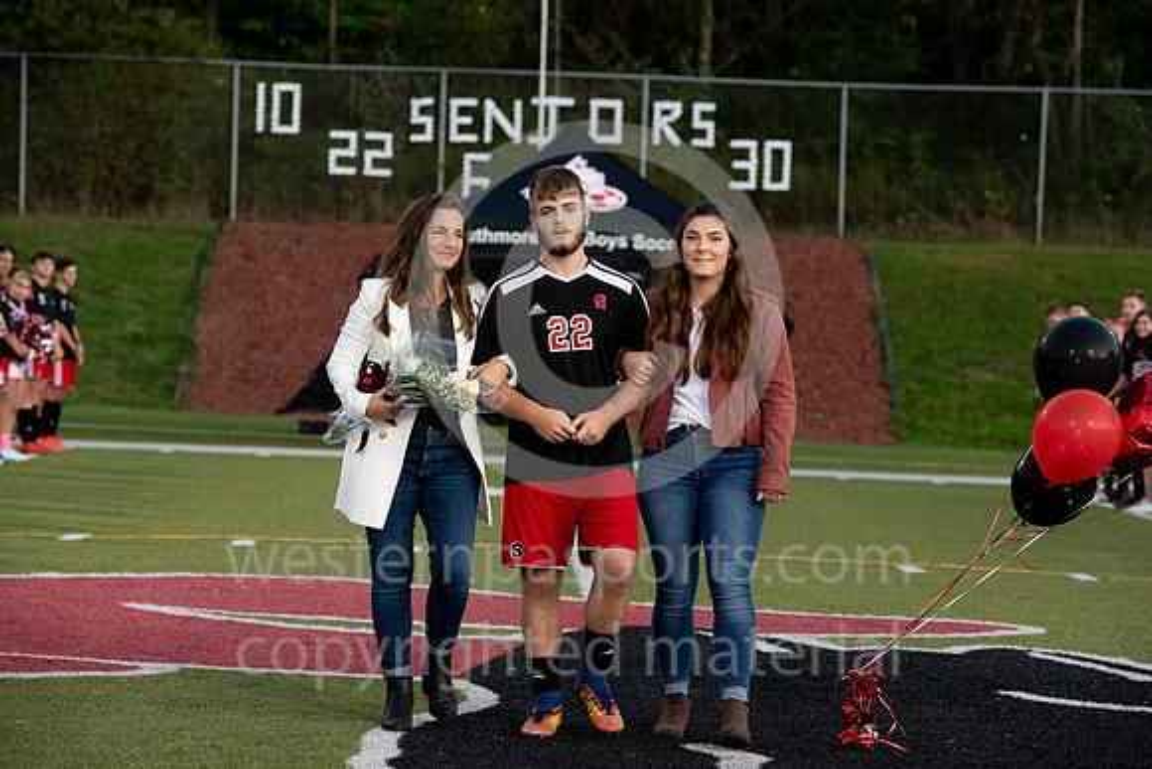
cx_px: 576
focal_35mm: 122
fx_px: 3905
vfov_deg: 11.2
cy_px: 384
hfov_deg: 16.8
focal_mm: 122
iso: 1000
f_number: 5.6
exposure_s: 1/250
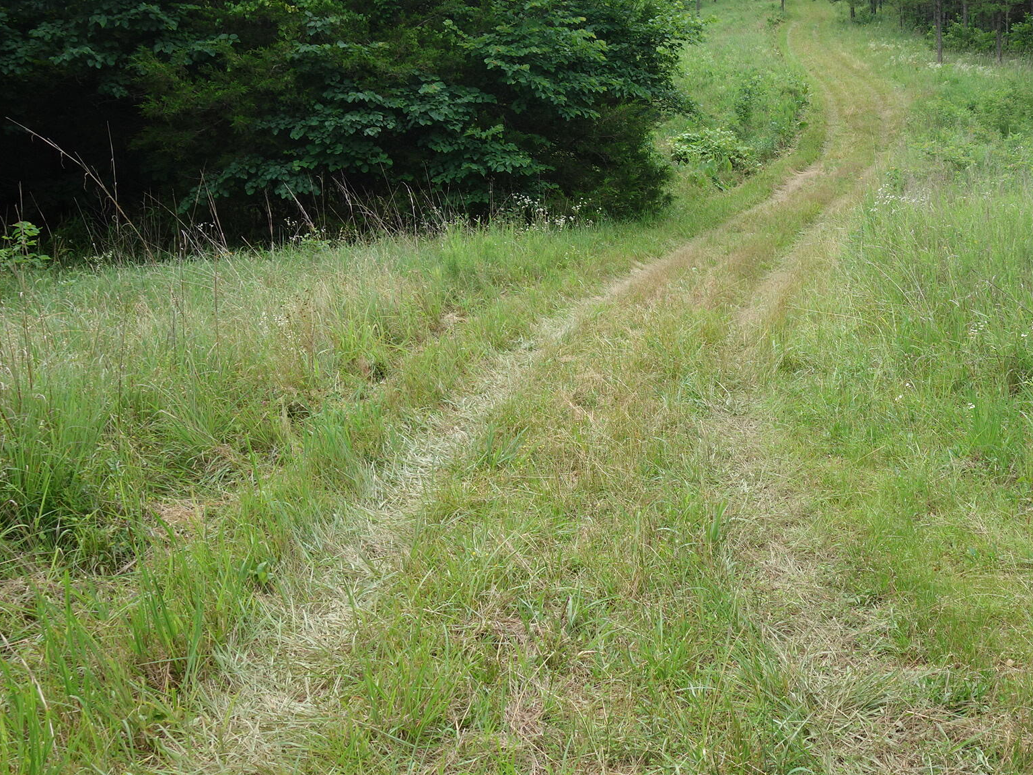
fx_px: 1432
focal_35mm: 48
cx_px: 750
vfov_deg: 30.1
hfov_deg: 38.8
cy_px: 281
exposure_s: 1/160
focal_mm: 10.4
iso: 125
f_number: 5.6
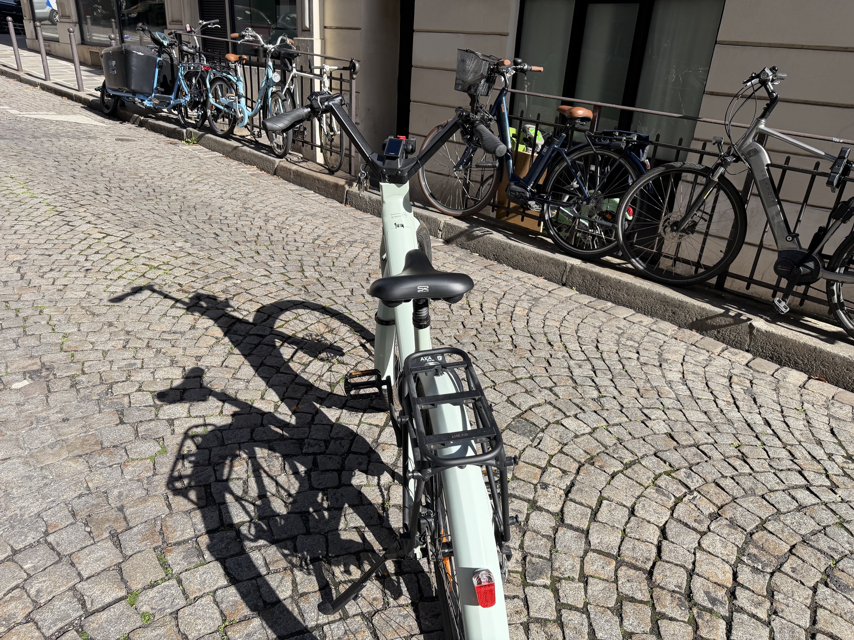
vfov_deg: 56.8
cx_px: 427
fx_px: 592
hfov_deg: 71.6
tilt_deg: -24.0
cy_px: 320
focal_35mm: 24
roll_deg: -3.2
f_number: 1.78
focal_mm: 6.76
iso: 100
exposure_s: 1/2907
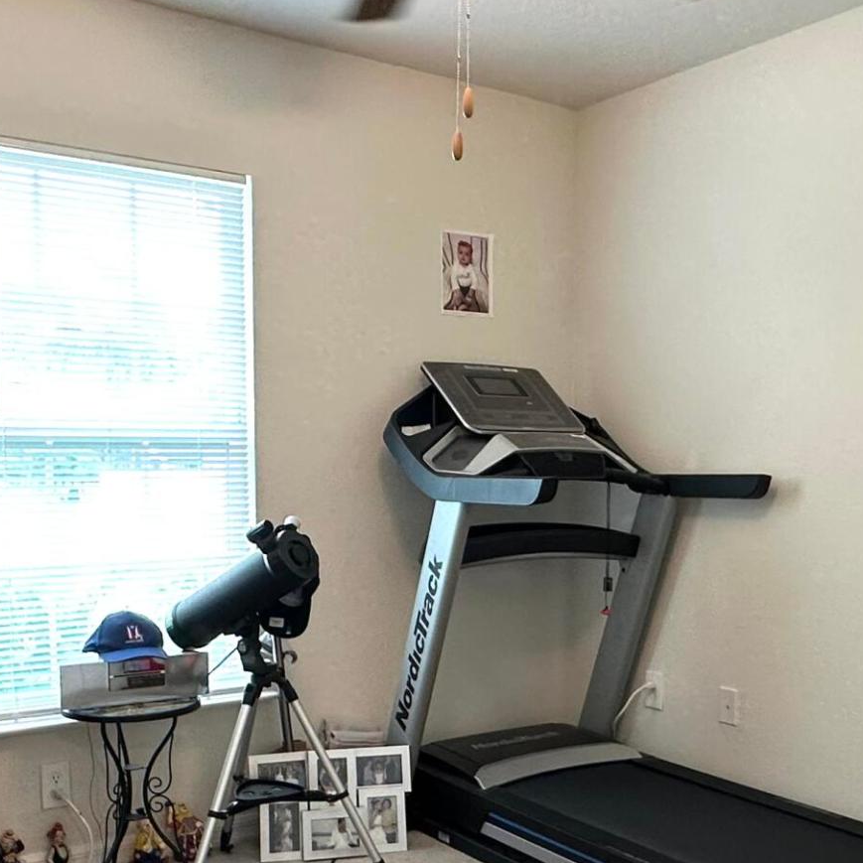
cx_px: 479
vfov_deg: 40.6
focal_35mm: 41
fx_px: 1156
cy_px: 554
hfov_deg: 40.9
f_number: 2.2
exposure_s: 1/60
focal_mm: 2.22
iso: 160
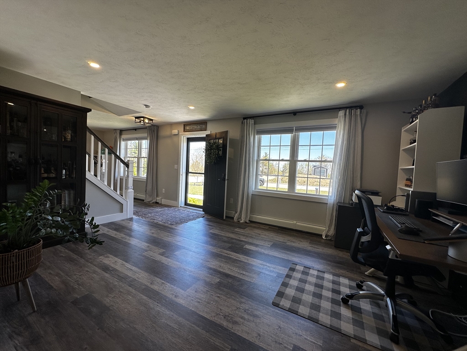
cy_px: 176
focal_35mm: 14
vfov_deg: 85.7
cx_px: 234
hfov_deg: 102.1
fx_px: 189
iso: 50
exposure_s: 1/120
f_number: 2.2
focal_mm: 2.22
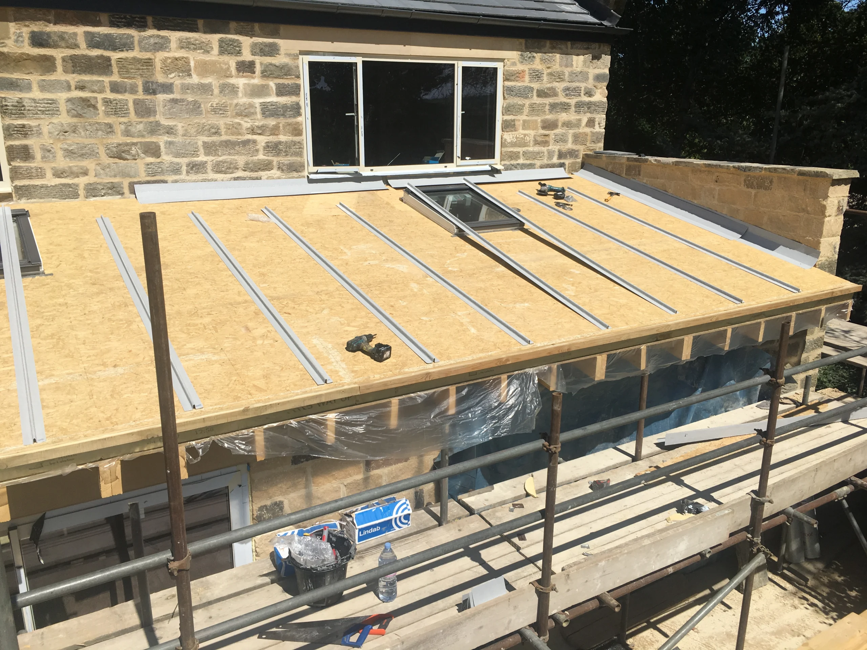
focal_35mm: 29
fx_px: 726
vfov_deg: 48.2
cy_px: 325
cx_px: 434
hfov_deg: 61.7
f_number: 2.2
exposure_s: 1/2747
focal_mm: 4.15
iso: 25
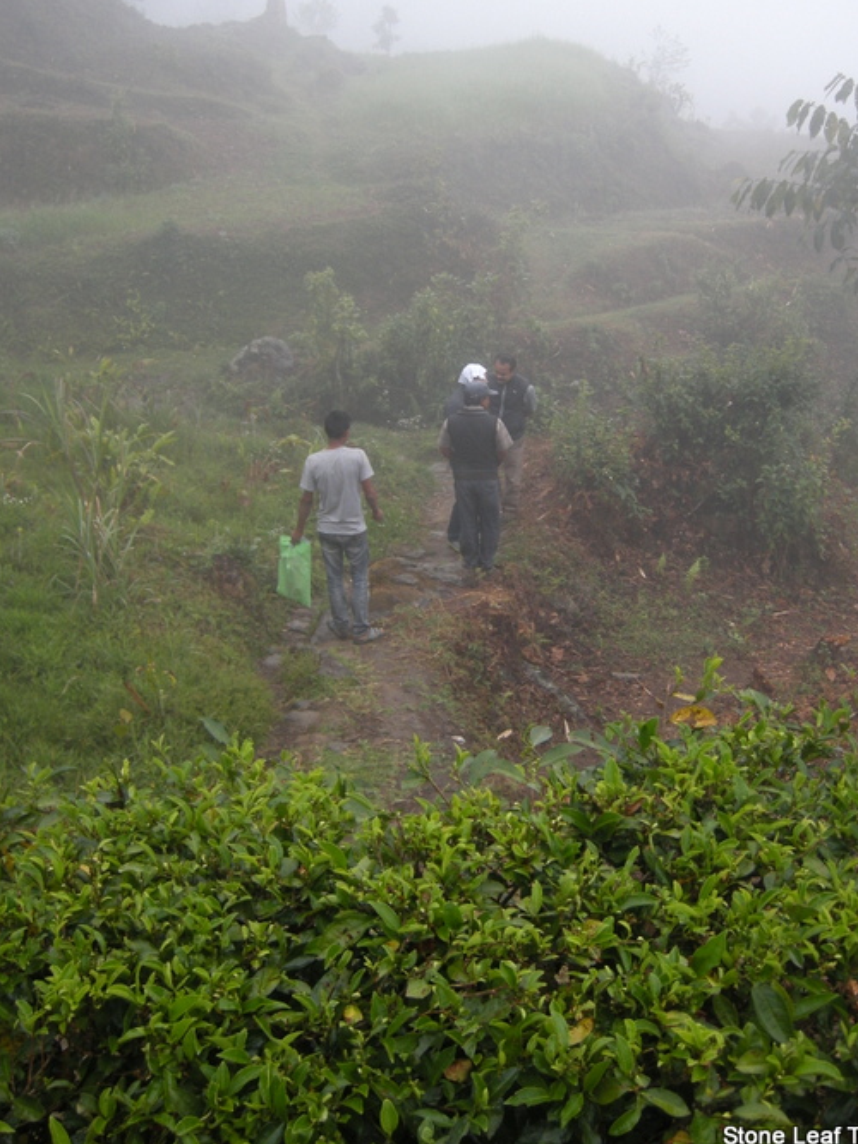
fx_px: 1388
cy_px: 492
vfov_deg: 44.7
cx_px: 474
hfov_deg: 34.3
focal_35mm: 42
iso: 81
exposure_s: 1/58.4
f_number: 2.7
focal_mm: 7.5
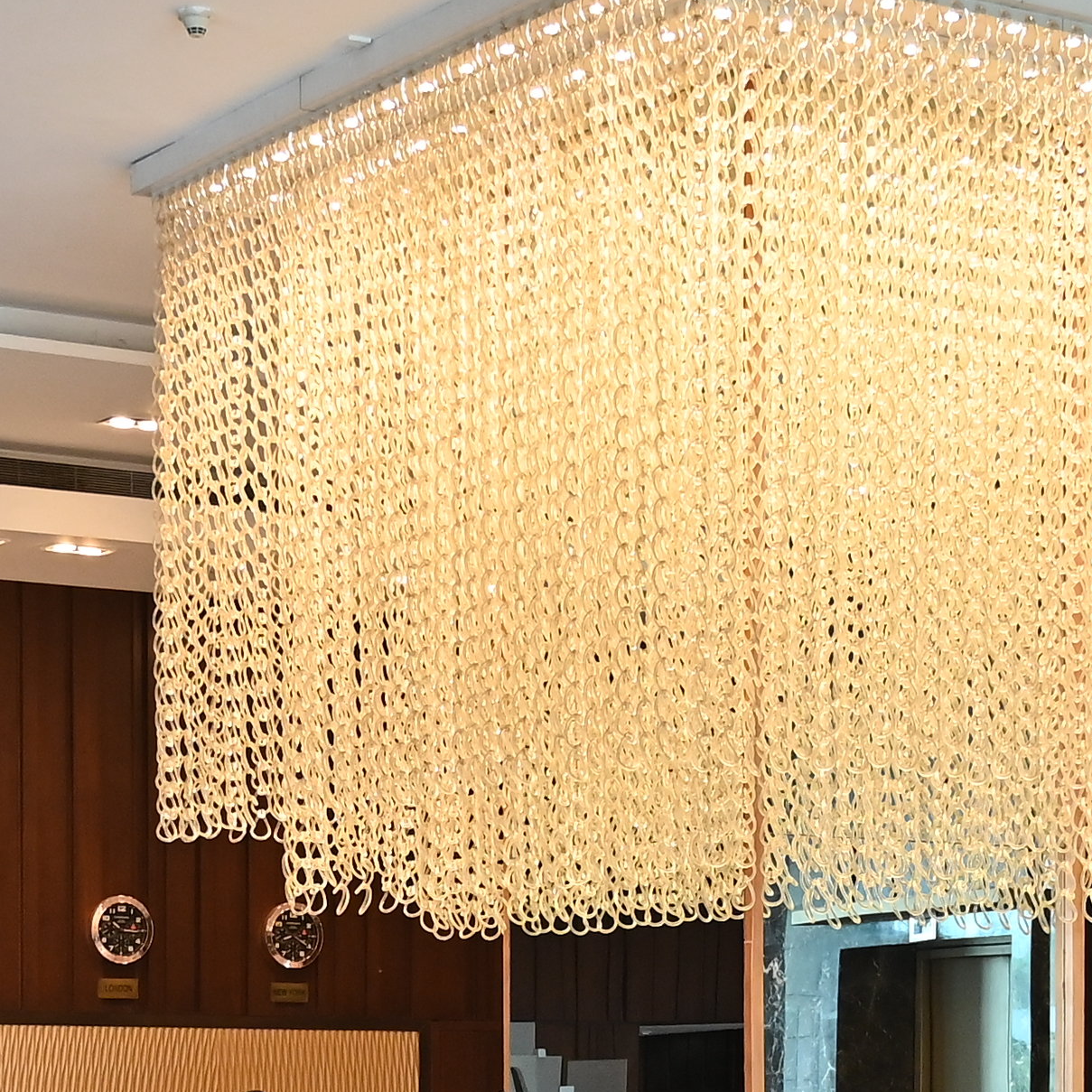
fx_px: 3640
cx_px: 578
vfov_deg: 16.6
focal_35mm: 102
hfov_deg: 17.1
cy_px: 1151
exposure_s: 1/125
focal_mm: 24
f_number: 4
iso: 1250
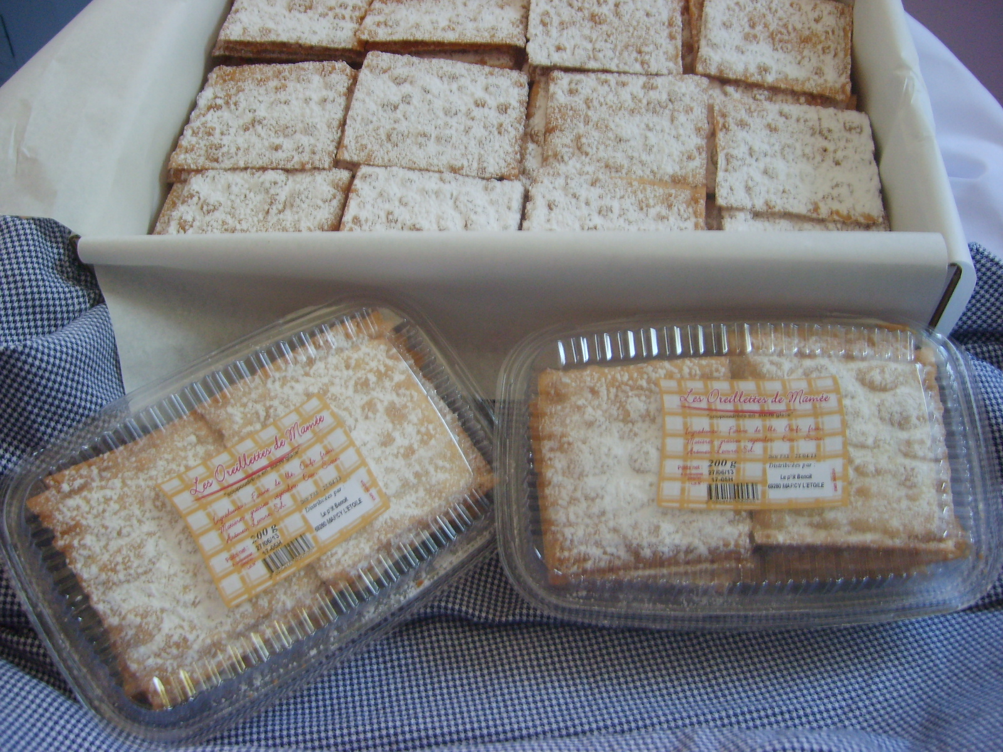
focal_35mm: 35
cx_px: 502
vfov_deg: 40.7
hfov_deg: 52.6
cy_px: 376
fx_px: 1014
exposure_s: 1/30
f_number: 2.8
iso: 133
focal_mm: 5.8
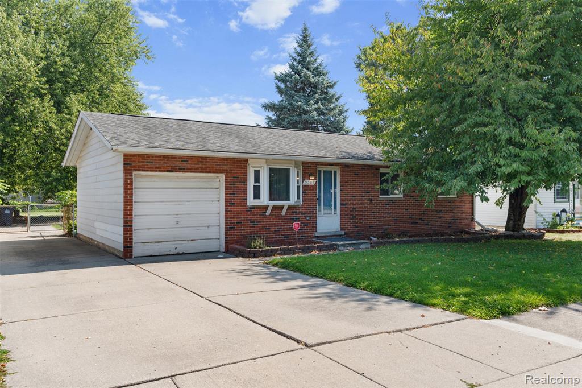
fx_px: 469
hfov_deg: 63.7
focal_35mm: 29
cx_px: 291
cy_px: 194
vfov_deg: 44.9
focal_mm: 29
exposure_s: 1/40
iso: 100
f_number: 8
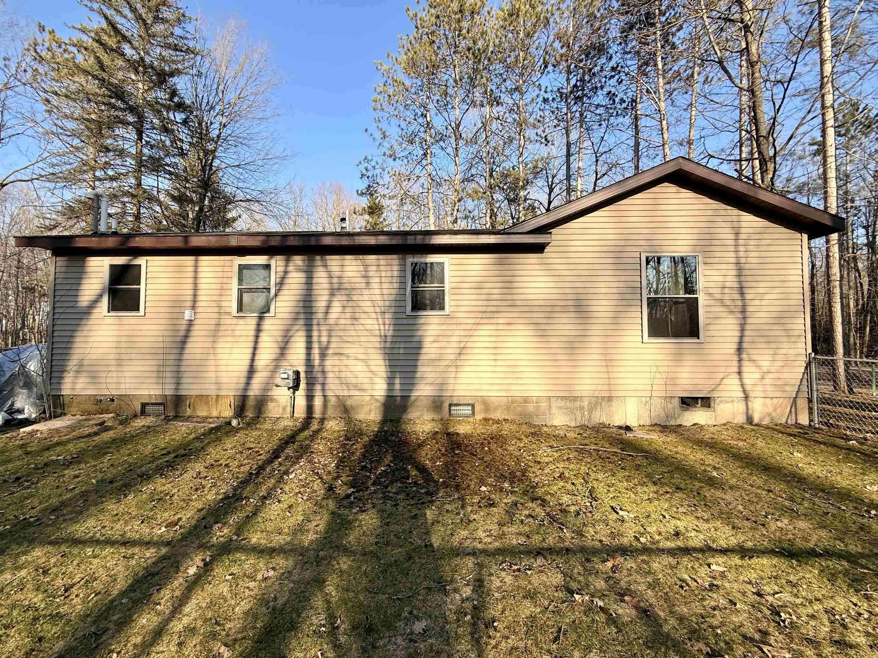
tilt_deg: +3.3
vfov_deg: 85.7
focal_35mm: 14
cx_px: 439
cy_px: 329
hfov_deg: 102.1
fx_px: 355
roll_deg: +0.0
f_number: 2.2
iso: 50
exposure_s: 1/830
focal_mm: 2.22
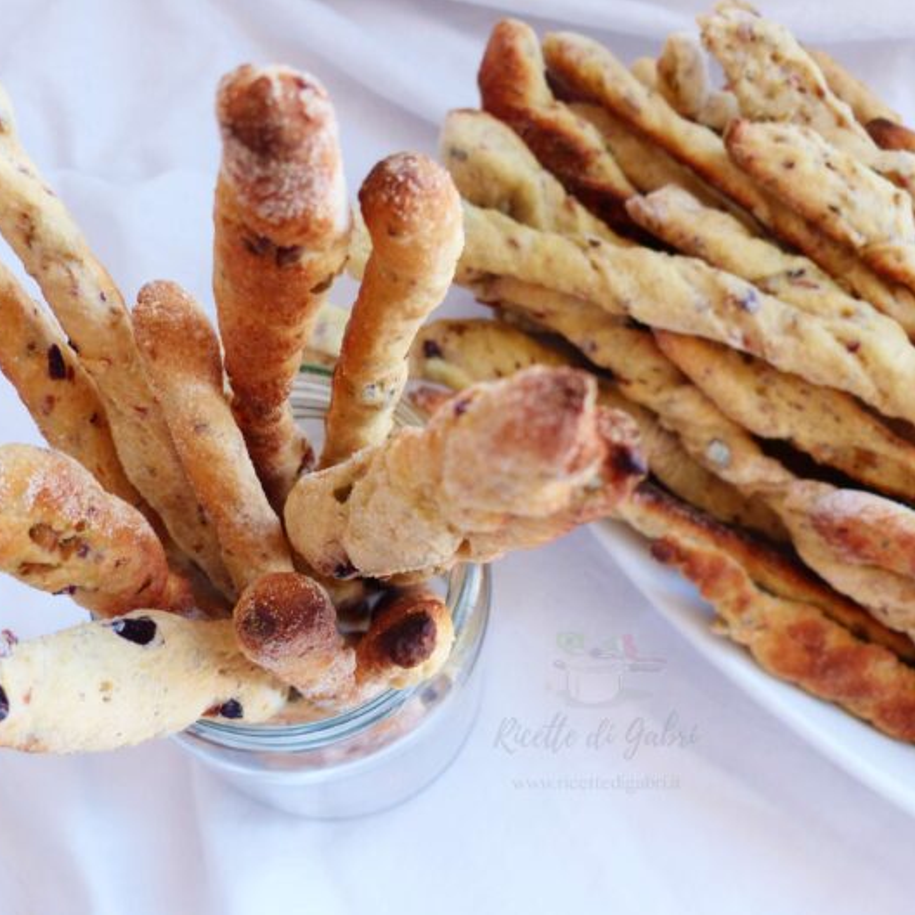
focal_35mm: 47
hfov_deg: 36.0
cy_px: 464
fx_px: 1406
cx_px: 432
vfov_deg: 36.1
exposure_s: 1/60
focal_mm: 7
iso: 160
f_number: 2.8
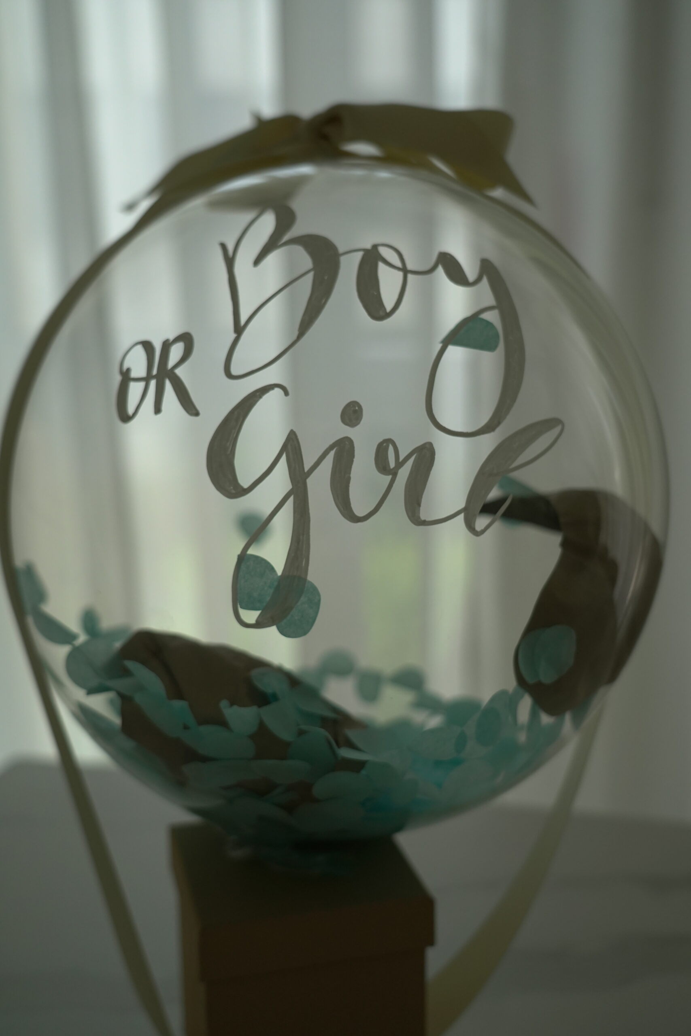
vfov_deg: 44.5
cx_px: 346
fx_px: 1267
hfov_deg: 30.5
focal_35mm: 44
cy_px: 518
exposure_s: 1/1600
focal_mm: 44
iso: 1250
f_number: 4
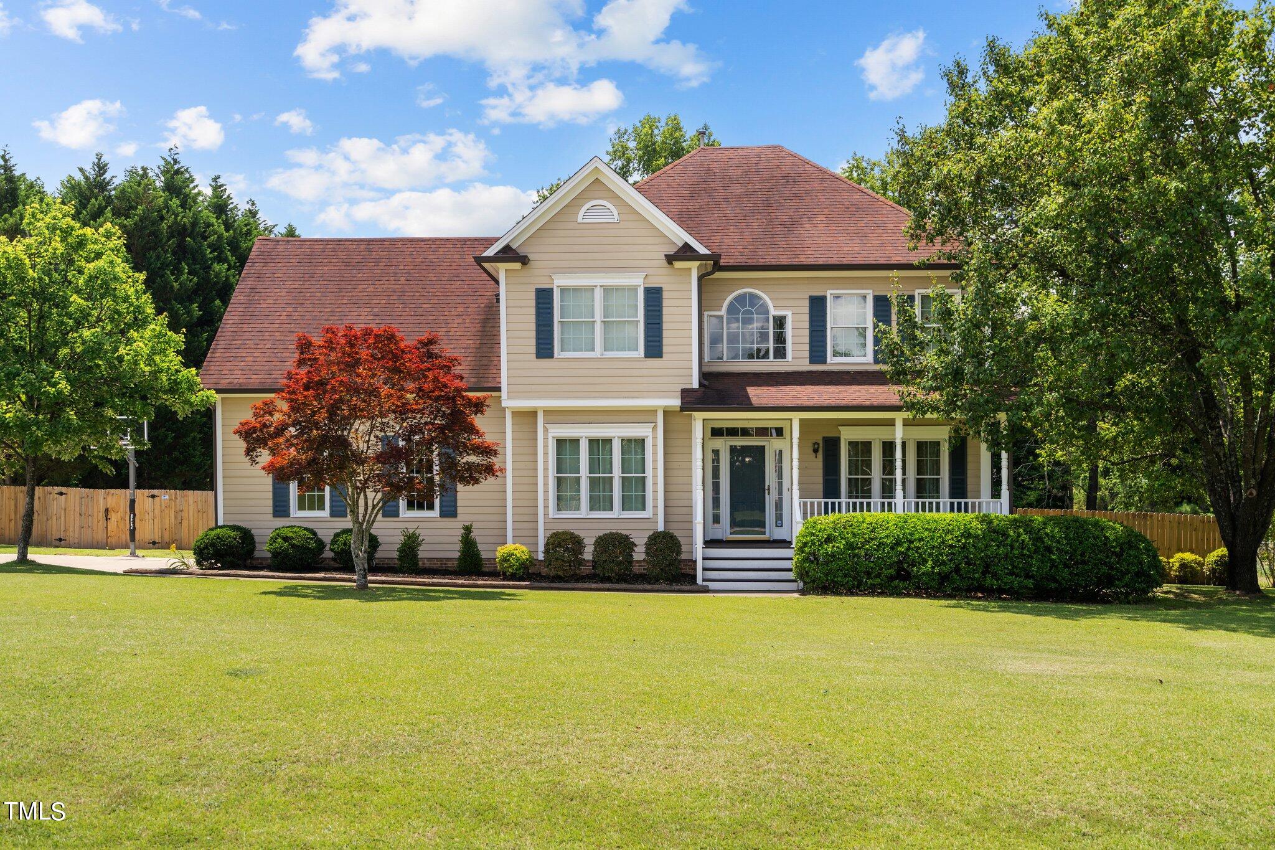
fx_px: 1239
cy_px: 425
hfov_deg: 54.4
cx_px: 638
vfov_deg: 37.8
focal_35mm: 35
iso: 100
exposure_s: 1/90
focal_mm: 35
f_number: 5.6
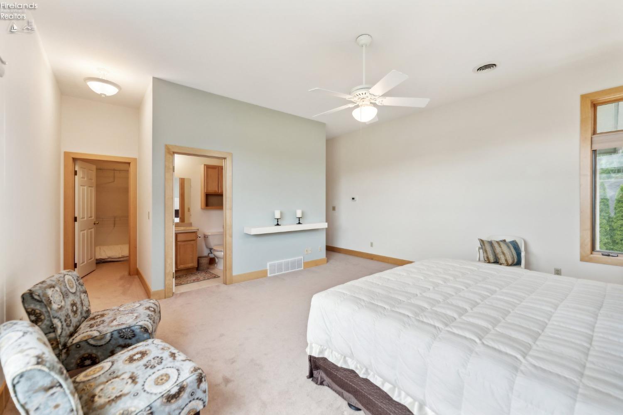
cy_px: 208
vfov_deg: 78.8
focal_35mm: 15
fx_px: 253
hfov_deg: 101.9
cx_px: 312
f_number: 2.8
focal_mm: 14.6
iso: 640
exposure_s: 1/500
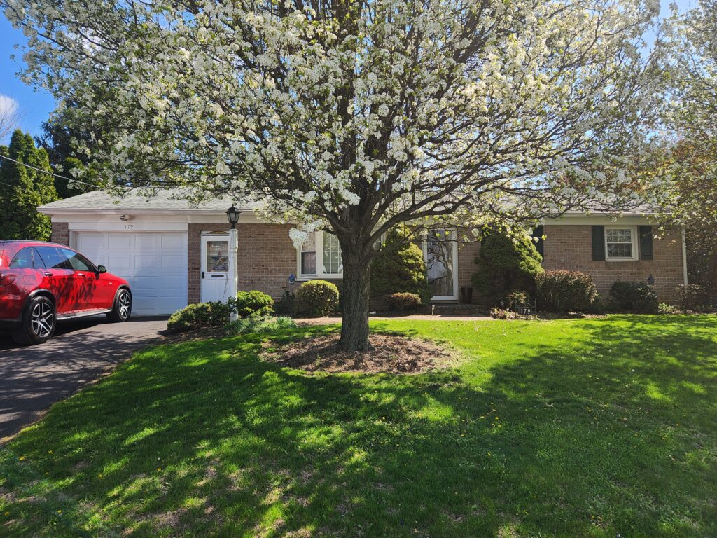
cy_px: 269
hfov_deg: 73.9
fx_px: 476
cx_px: 358
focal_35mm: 23
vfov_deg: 58.9
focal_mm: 5.4
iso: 20
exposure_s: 1/645
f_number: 1.8
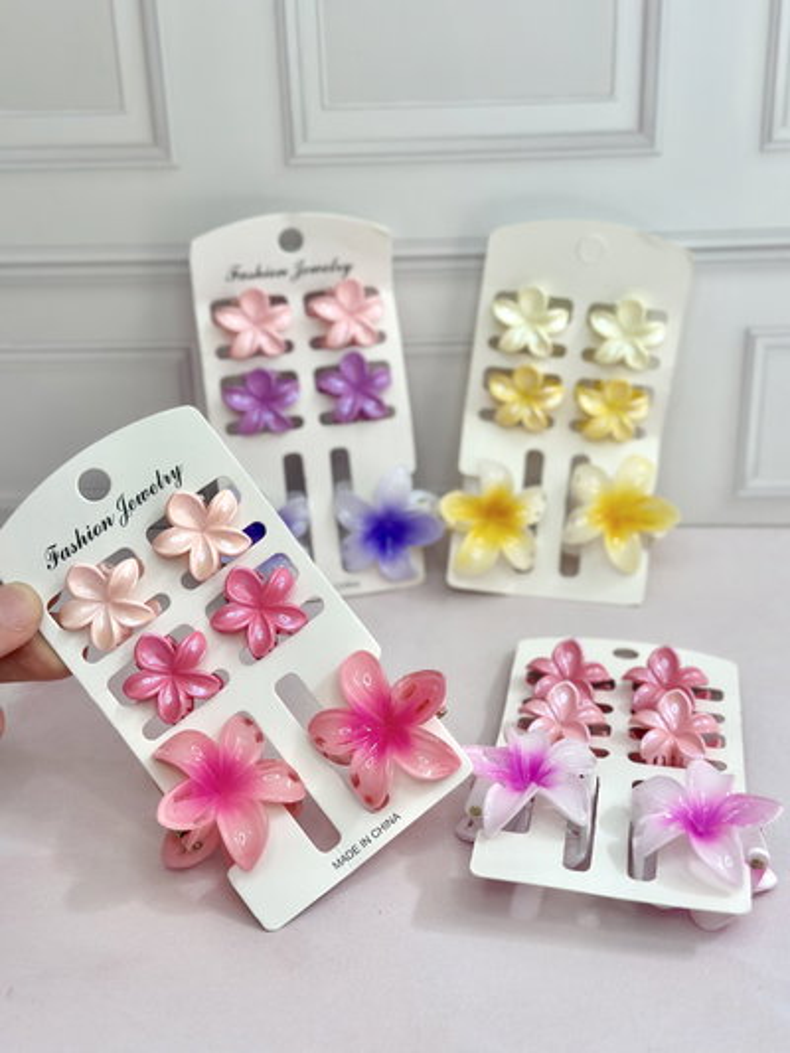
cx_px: 395
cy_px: 526
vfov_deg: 39.6
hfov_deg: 30.3
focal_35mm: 48
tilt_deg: -28.9
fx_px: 1460
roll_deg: +1.4
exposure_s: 1/456
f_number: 1.78
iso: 125
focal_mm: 6.86
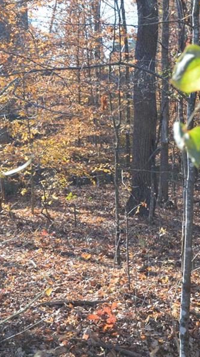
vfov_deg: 20.8
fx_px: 972
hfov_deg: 11.7
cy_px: 190
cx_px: 111
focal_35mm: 103
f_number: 9
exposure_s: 1/160
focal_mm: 38
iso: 400
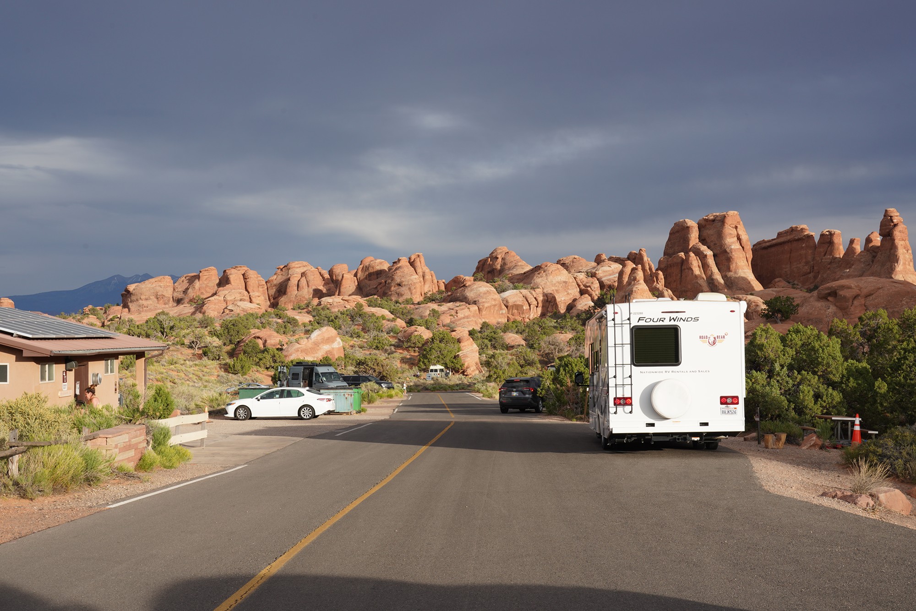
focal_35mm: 44
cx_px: 458
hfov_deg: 44.5
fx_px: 1120
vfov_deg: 30.5
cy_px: 306
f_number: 14
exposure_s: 1/100
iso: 200
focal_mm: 44
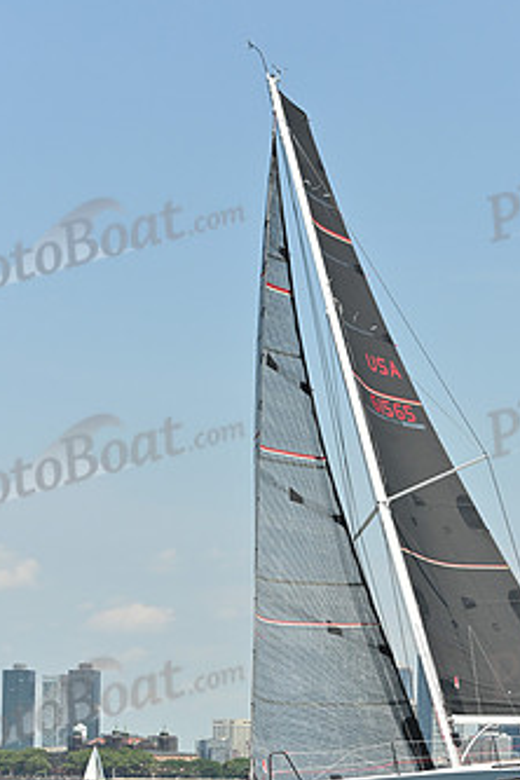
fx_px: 2643
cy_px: 553
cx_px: 367
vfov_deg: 16.7
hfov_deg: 11.2
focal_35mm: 122
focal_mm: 70
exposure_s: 1/2000
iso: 320
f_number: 6.3
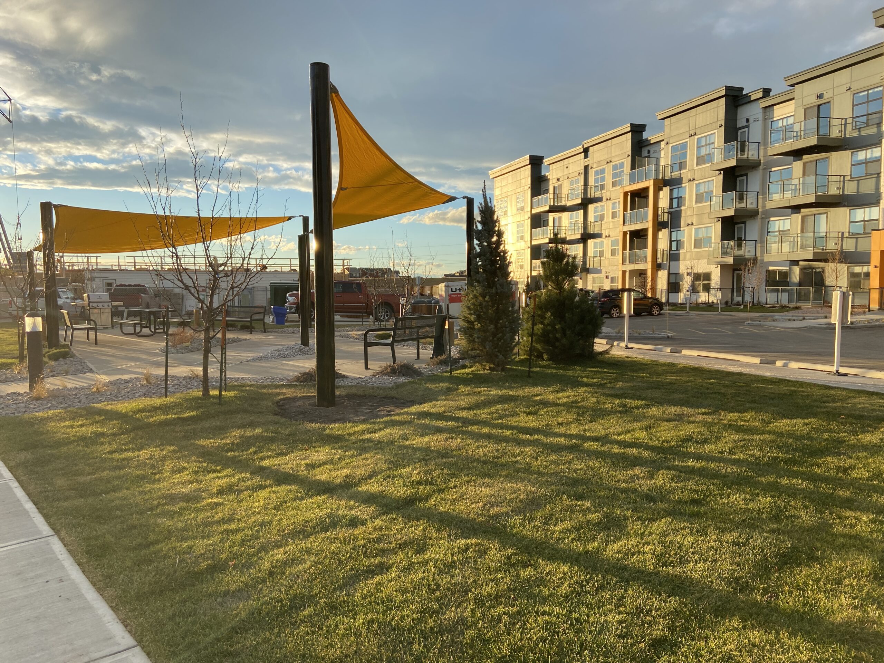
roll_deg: +0.7
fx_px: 664
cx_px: 442
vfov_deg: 53.1
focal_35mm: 26
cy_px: 332
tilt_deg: -4.7
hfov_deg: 67.3
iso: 32
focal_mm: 4.25
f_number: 1.8
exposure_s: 1/949
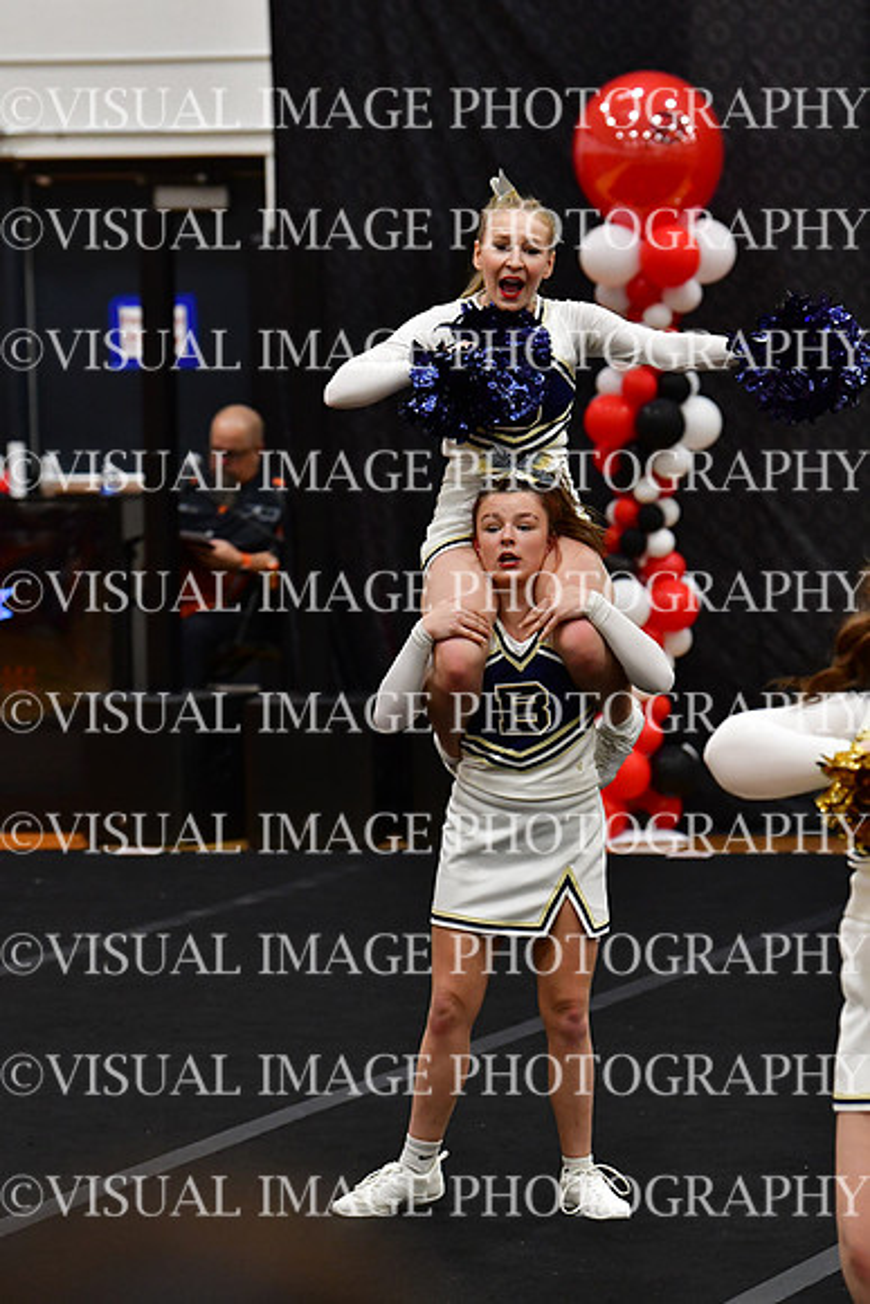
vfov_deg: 9.1
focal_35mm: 225
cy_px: 652
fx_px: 8151
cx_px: 435
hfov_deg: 6.1
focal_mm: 150
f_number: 4
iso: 4000
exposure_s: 1/500
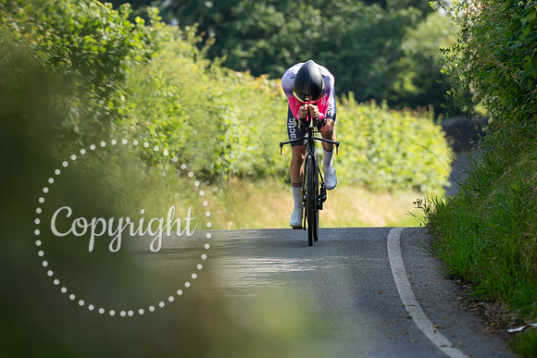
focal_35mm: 450
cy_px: 186
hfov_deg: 4.6
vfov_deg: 3.1
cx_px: 325
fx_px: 6721
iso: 320
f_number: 3.5
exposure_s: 1/1000
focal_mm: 200
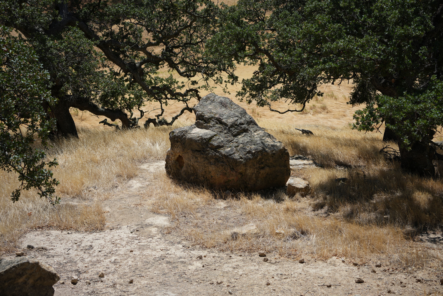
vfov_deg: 20.6
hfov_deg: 30.5
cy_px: 148
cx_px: 222
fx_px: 812
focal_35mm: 66
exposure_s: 1/1250
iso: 160
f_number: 5
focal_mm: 66
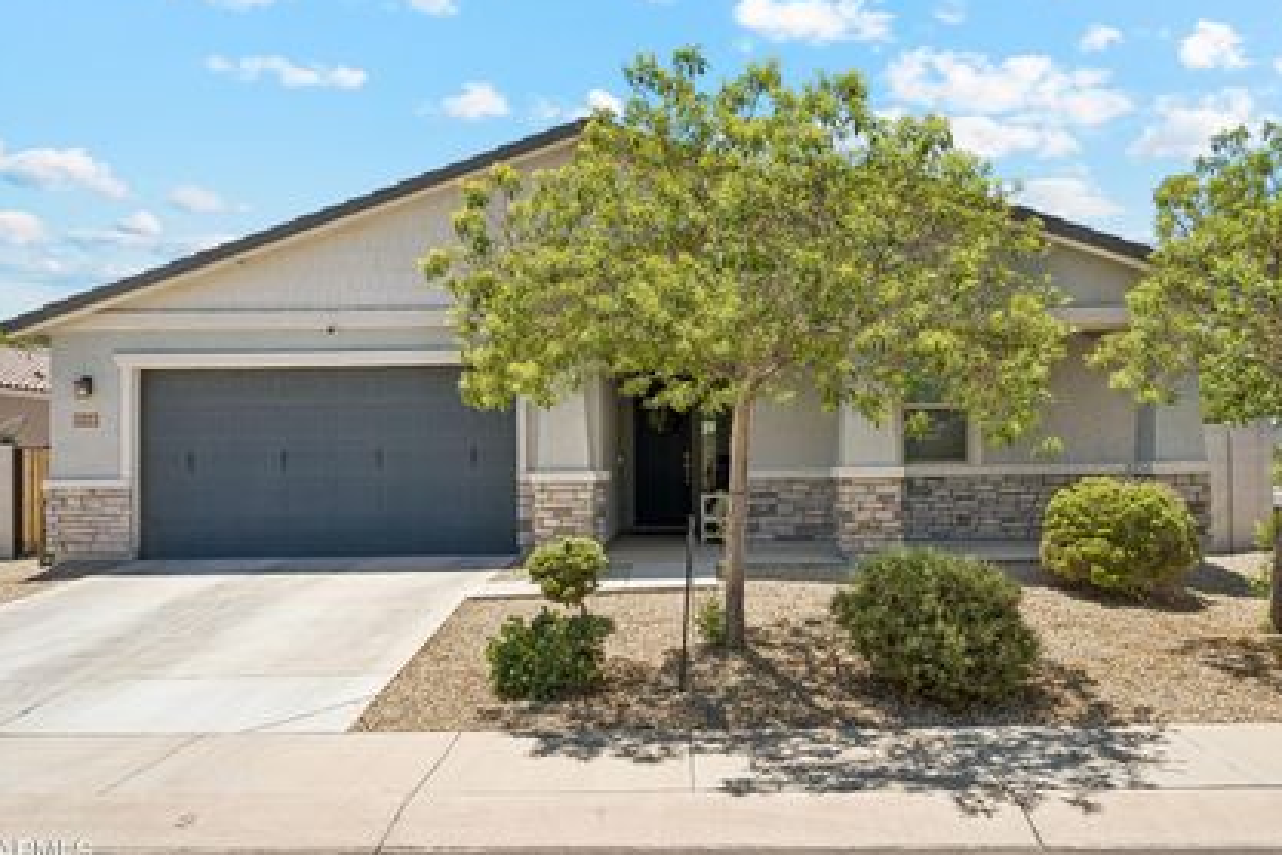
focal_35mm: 30
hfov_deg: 61.9
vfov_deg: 43.6
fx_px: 1068
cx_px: 689
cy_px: 384
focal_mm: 25
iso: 400
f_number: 8
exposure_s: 1/800
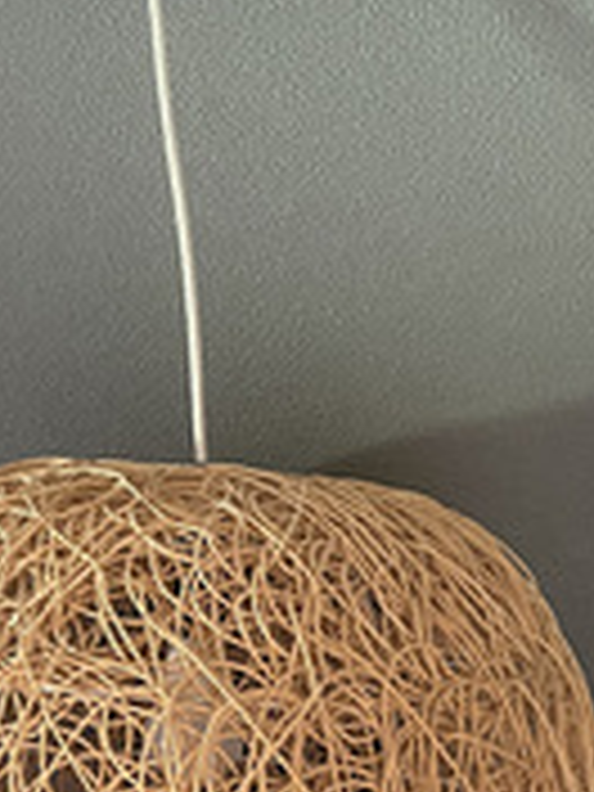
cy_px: 670
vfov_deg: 26.7
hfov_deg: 20.7
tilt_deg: -20.4
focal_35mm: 71
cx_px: 295
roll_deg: -2.4
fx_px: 1624
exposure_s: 1/30
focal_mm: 5.1
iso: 800
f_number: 1.6
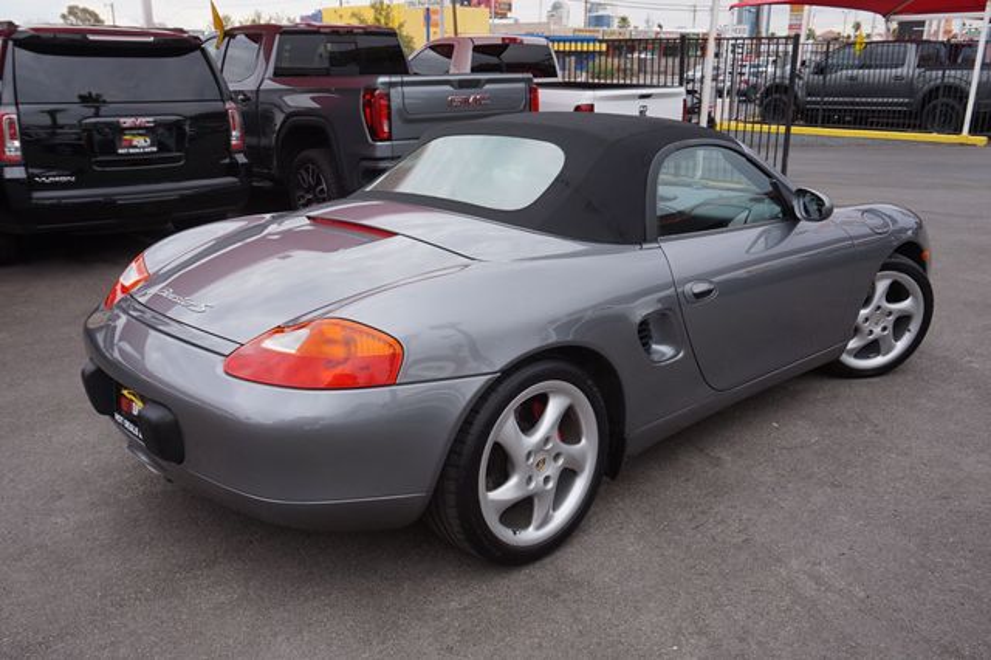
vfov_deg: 41.7
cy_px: 330
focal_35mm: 32
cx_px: 496
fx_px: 867
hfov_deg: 59.5
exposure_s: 1/100
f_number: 8
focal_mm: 21
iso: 100
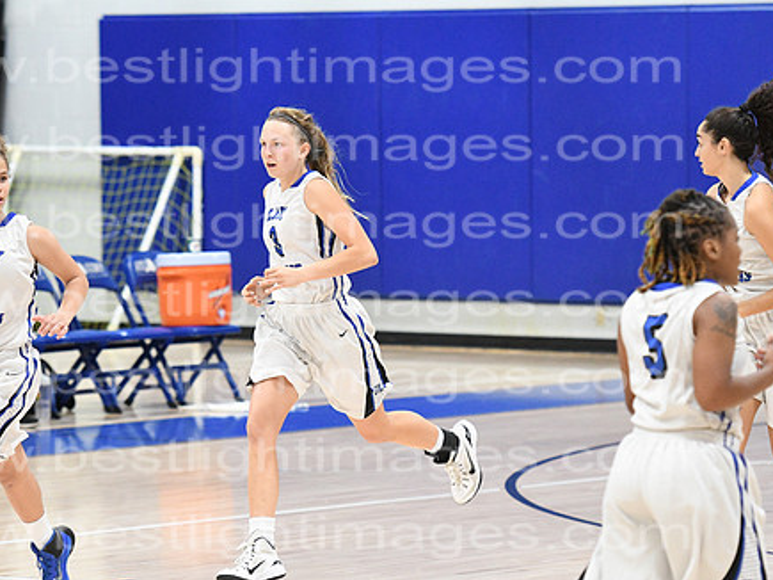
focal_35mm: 250
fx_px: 5581
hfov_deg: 7.9
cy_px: 342
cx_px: 286
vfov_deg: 5.9
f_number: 3.2
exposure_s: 1/640
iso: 5000
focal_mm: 130
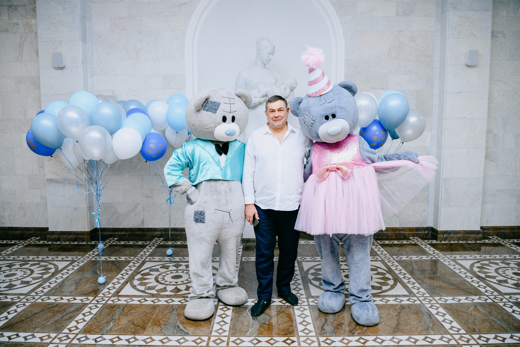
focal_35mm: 27
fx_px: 390
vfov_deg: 47.9
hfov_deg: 67.3
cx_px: 257
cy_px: 175
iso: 320
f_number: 4
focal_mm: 26
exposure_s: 1/160
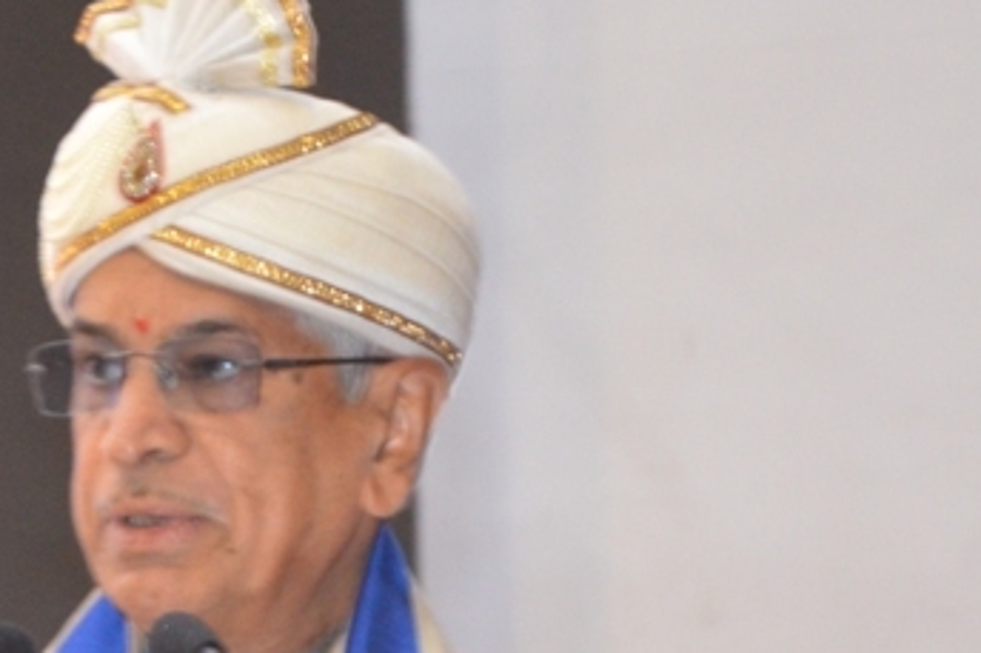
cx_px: -54
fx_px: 7544
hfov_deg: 7.4
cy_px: 905
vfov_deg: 4.9
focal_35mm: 277
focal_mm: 62
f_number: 5.3
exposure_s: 1/60
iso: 1800
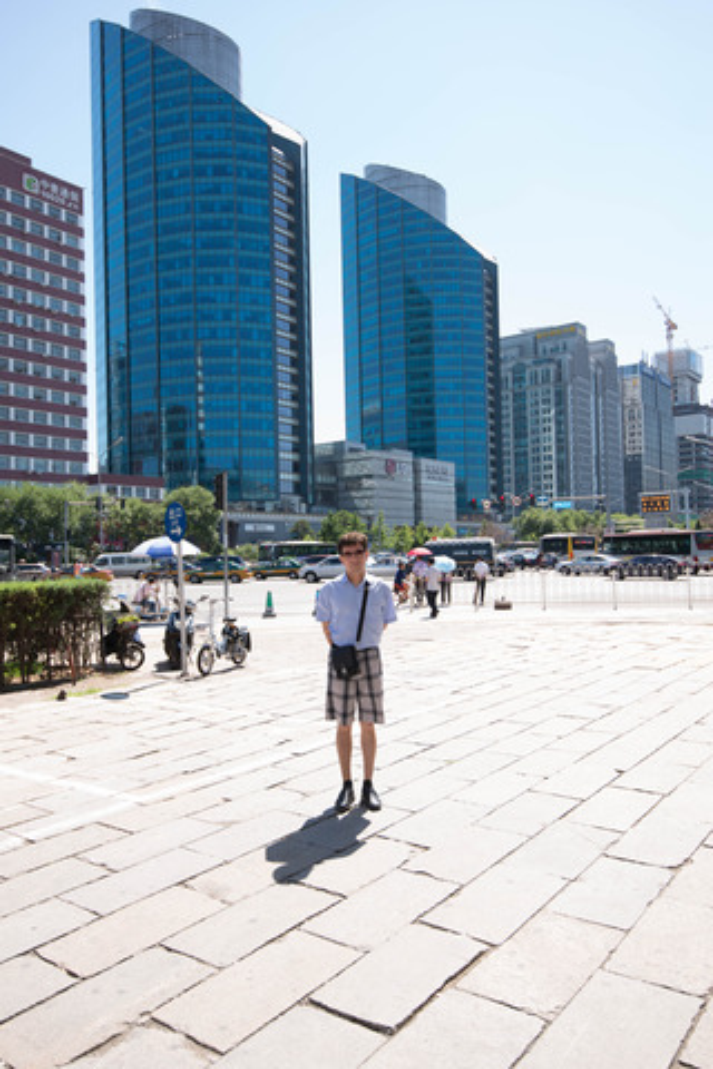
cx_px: 356
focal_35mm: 26
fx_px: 772
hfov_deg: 49.6
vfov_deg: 69.4
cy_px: 534
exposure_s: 1/250
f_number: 5.6
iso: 200
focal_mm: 26
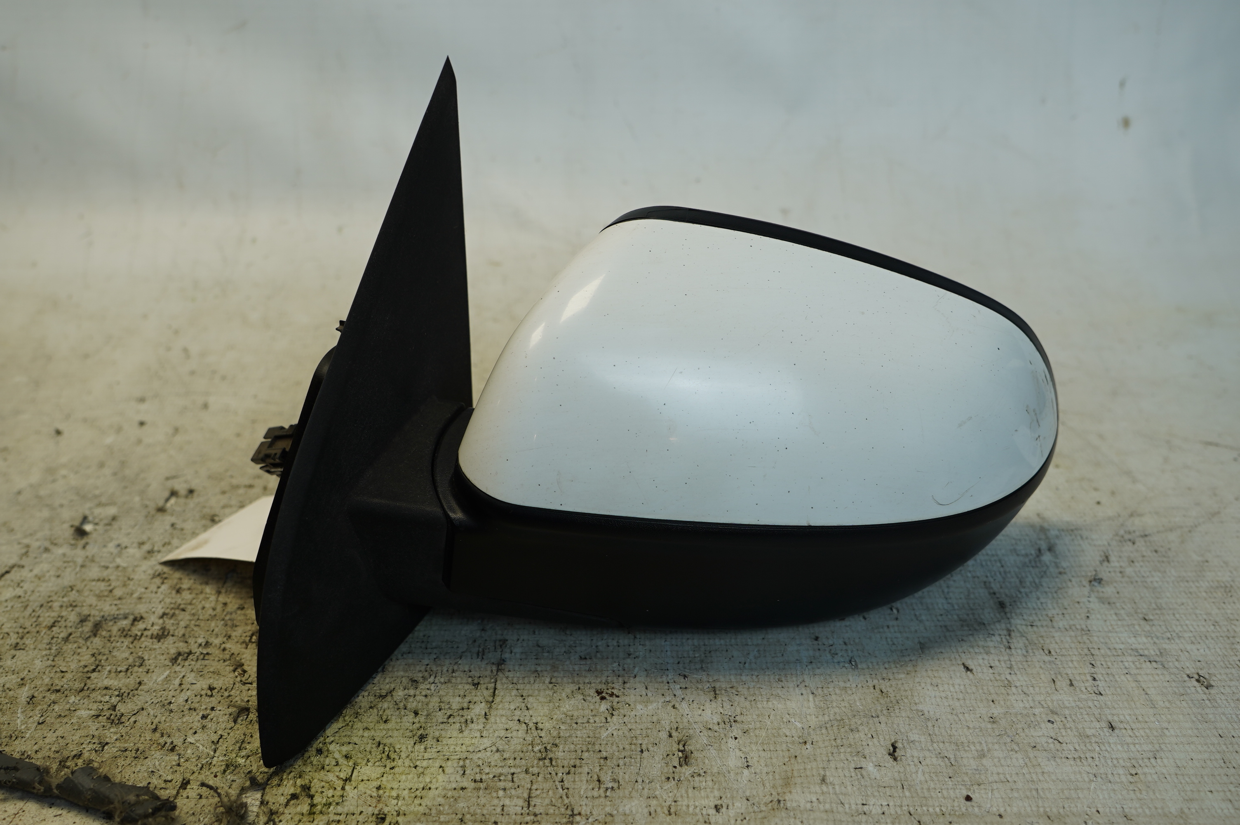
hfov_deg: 60.3
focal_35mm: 31
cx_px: 620
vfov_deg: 42.3
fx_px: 1067
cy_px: 412
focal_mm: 21
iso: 100
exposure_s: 1/60
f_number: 4
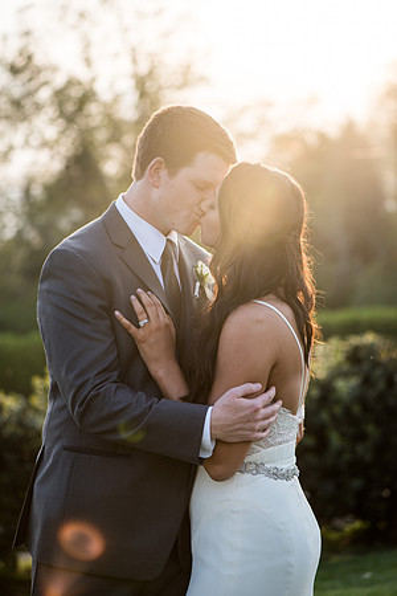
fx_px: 1737
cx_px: 198
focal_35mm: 105
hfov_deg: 13.0
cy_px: 298
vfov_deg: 19.5
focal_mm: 105
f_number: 3.5
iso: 100
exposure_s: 1/640
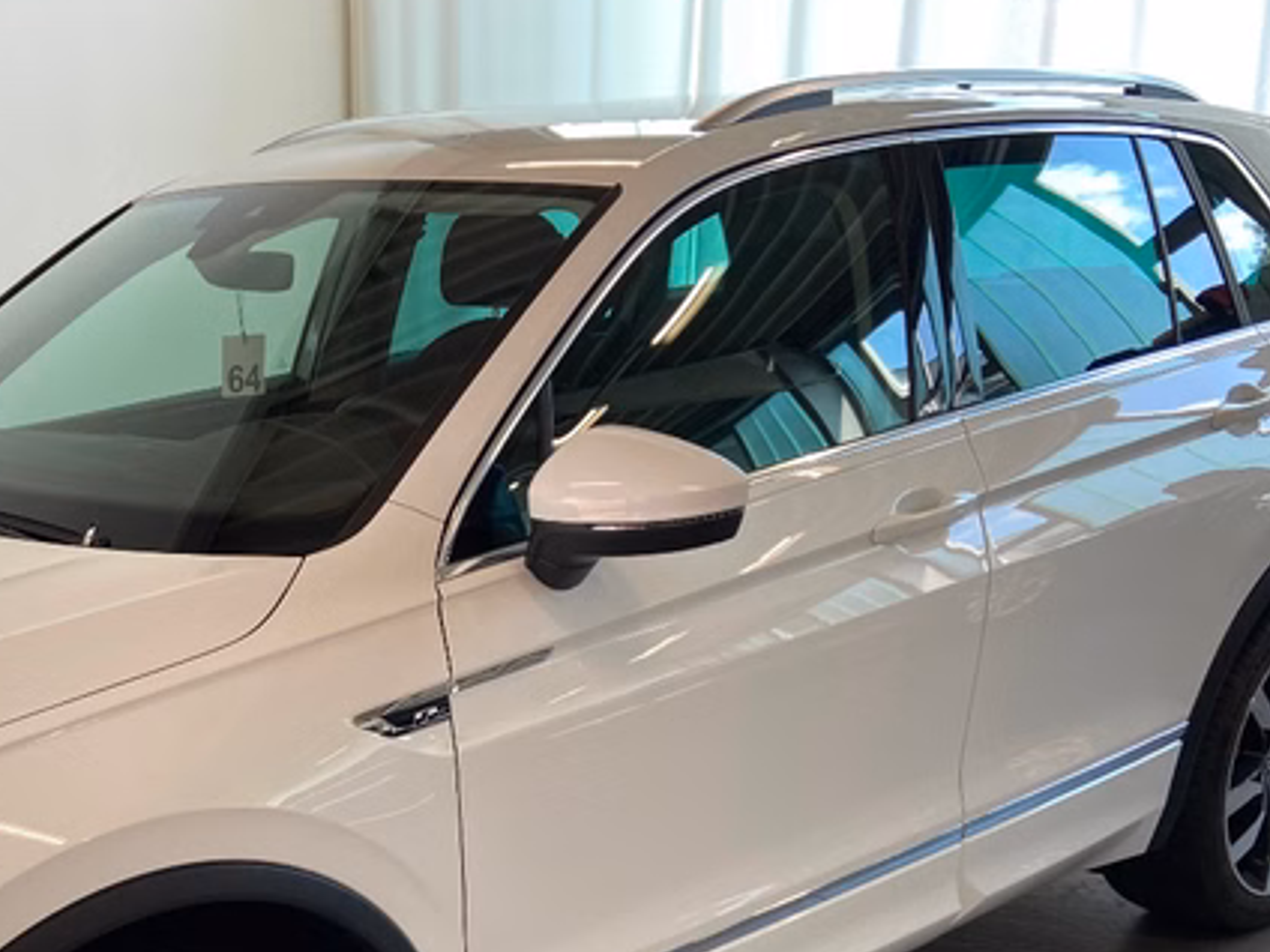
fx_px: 1798
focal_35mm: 49
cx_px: 291
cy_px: 853
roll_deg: +2.7
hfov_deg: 37.8
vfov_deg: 28.5
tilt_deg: -21.7
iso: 64
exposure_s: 1/100
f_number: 1.8
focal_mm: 4.25
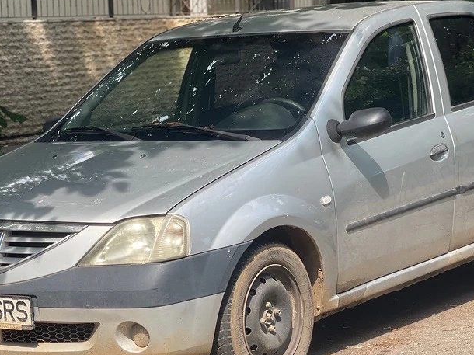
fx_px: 1437
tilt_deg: -7.6
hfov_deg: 18.7
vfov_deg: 14.1
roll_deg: +1.5
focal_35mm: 105
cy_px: 218
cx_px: 235
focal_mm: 7.5
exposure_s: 1/186
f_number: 2.2
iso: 25
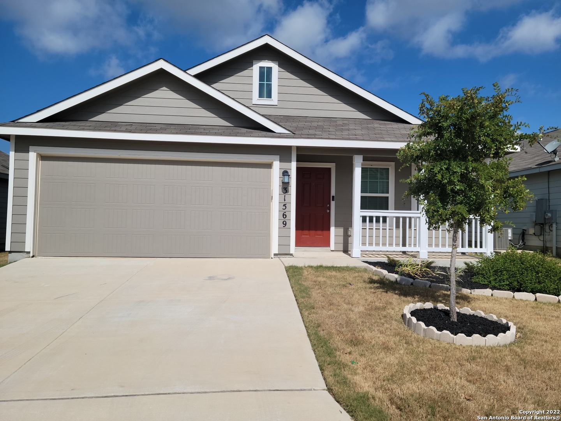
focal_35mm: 28
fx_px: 454
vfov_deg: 49.7
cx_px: 280
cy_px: 210
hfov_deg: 63.4
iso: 25
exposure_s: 1/1904
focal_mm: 5.9
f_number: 2
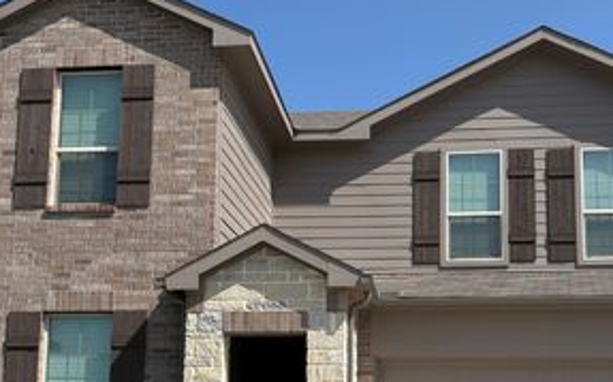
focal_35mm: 48
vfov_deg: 26.2
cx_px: 340
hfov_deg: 41.8
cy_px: 319
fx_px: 801
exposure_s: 1/4329
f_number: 1.6
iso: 50
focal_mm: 5.96
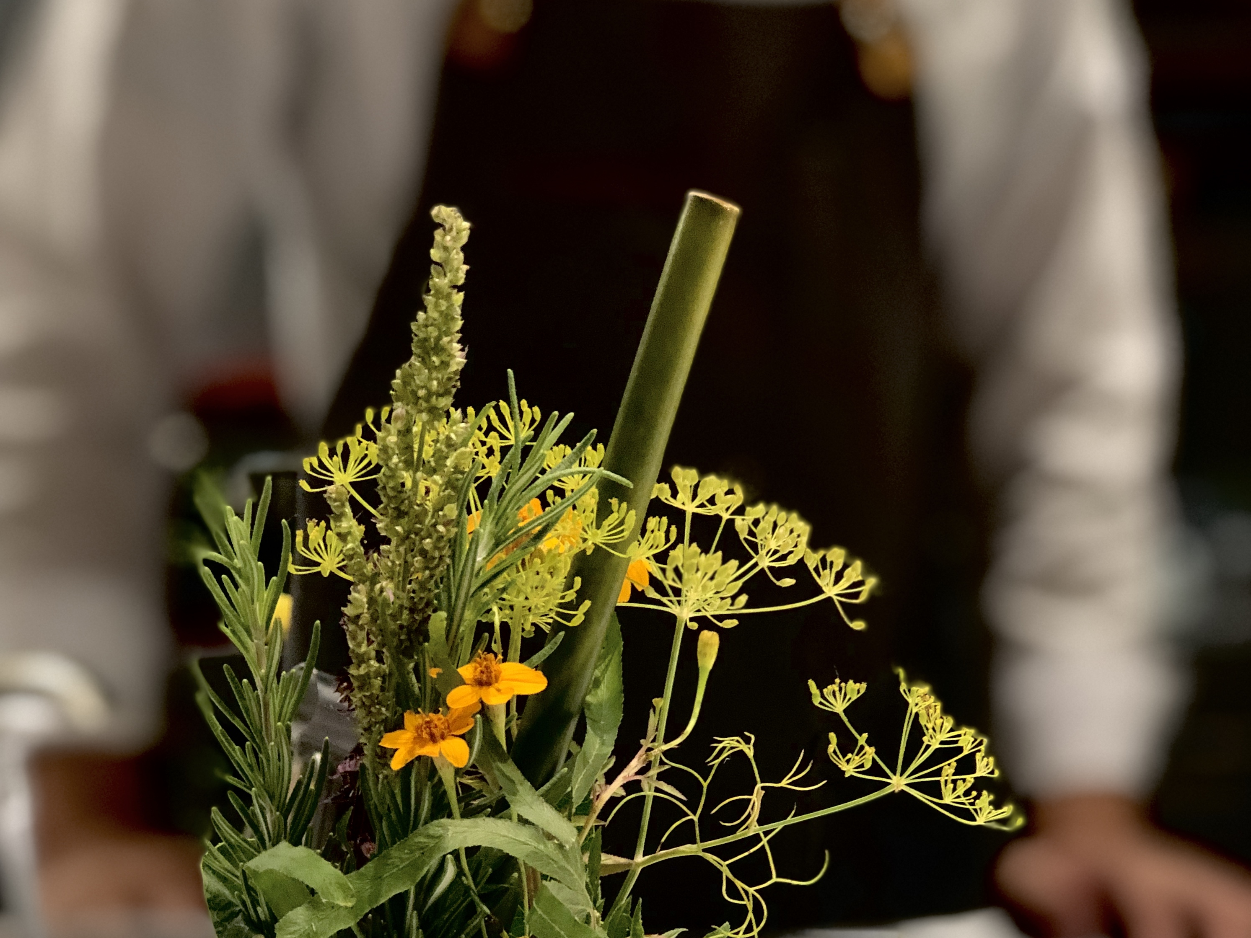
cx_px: 627
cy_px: 777
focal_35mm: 77
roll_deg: +1.1
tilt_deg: -13.1
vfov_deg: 18.9
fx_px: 2783
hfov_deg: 25.3
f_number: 2.8
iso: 250
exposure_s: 1/30
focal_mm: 6.6
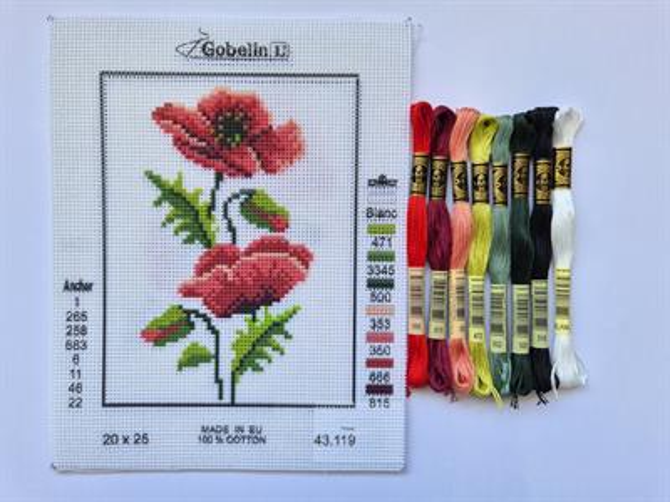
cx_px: 335
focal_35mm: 23
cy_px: 251
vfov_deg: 58.9
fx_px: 445
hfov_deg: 73.9
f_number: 1.8
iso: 80
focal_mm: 5.4
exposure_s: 1/180
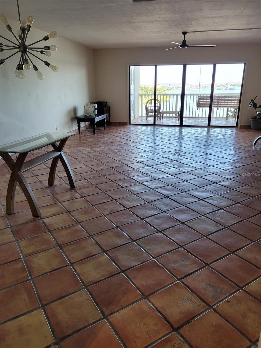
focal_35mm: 26
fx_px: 261
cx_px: 130
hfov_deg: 53.1
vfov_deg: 67.3
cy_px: 174
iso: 125
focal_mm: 5.4
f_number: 1.8
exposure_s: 1/120
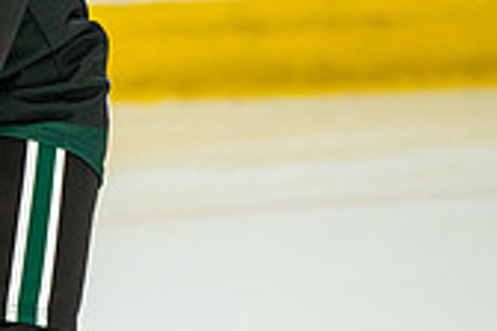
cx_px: -159
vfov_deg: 1.2
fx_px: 16193
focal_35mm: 1173
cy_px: 45
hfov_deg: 1.8
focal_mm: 300
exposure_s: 1/2000
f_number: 3.5
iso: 1600
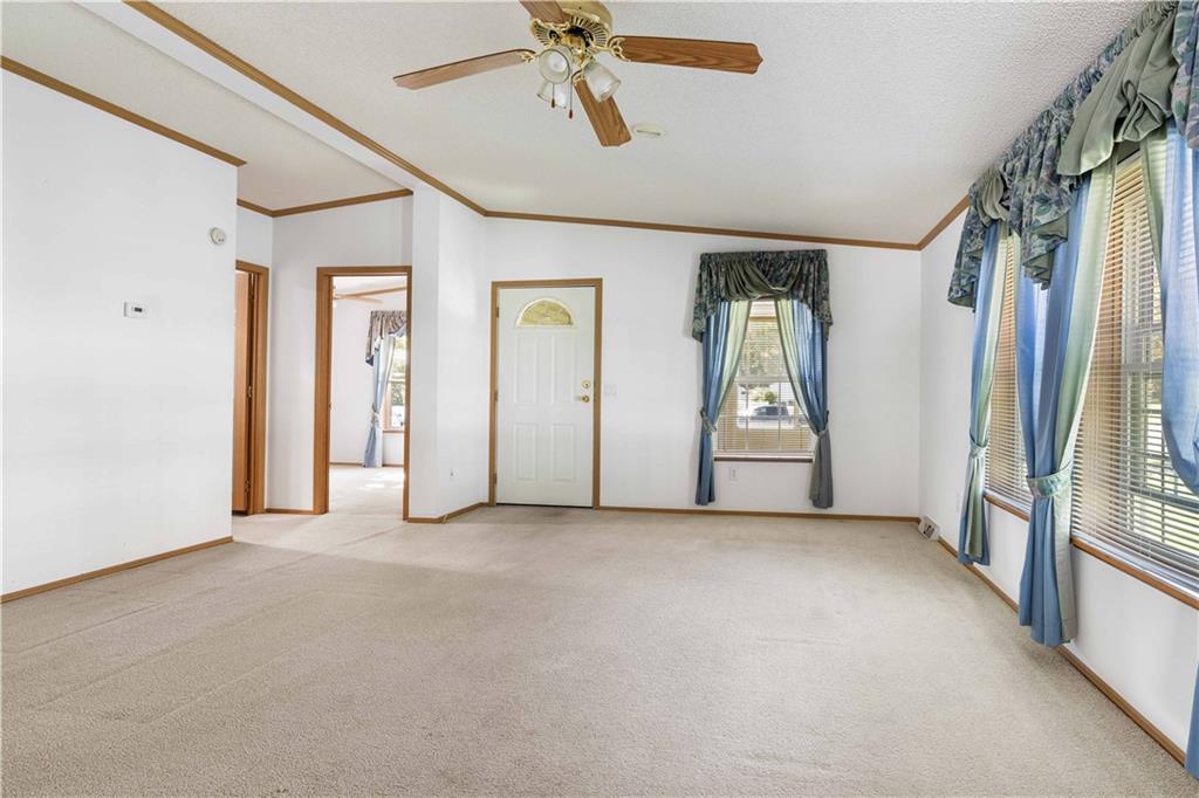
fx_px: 533
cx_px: 600
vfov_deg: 73.7
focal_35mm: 16
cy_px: 399
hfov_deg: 96.8
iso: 1000
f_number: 8
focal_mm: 16
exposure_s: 1/5
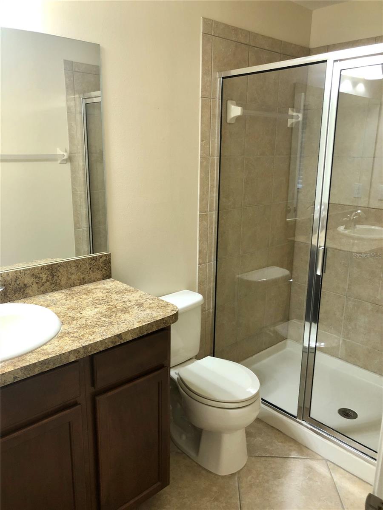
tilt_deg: -13.5
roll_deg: -0.9
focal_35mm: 28
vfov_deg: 63.4
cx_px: 192
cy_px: 255
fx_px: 413
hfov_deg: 49.7
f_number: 1.8
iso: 40
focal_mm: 3.99
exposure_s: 1/15
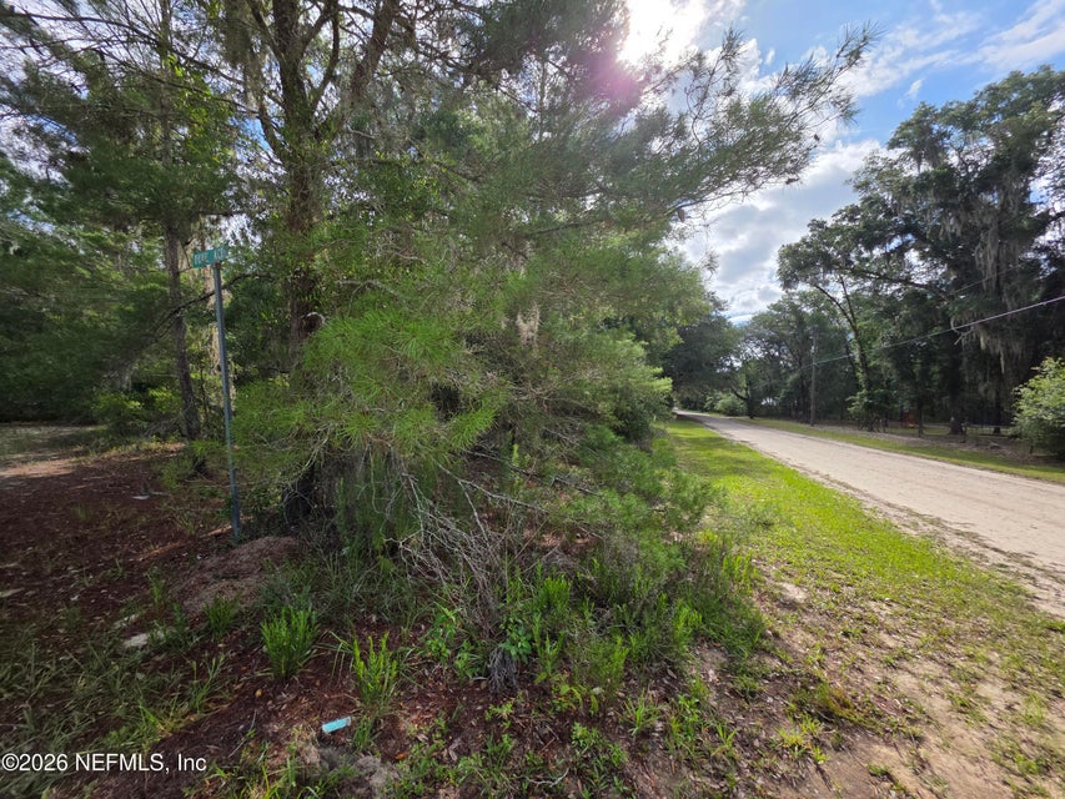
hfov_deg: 106.2
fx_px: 400
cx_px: 532
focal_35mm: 13
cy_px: 400
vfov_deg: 89.9
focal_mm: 2.2
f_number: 1.9
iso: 40
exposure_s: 1/1601
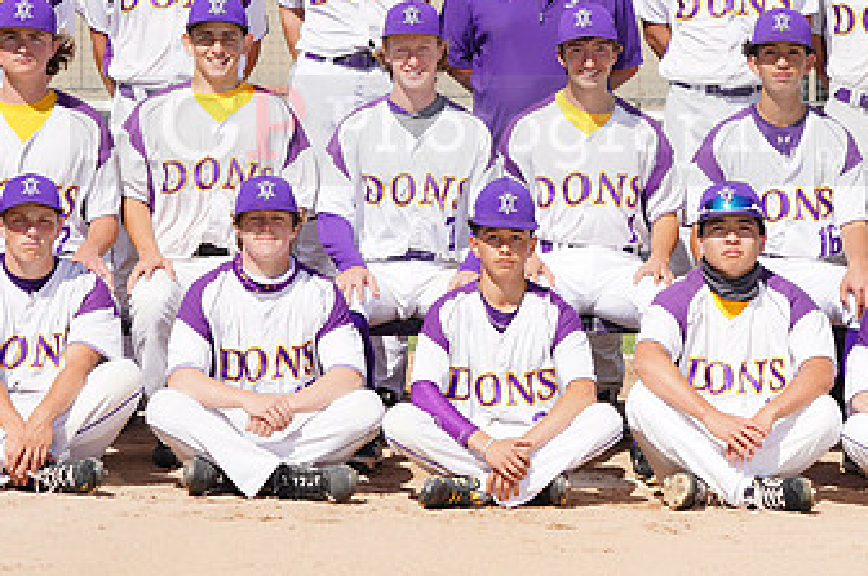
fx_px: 4743
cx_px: 504
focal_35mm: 197
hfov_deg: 10.5
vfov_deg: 6.9
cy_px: 108
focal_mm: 114
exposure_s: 1/250
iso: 100
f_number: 10
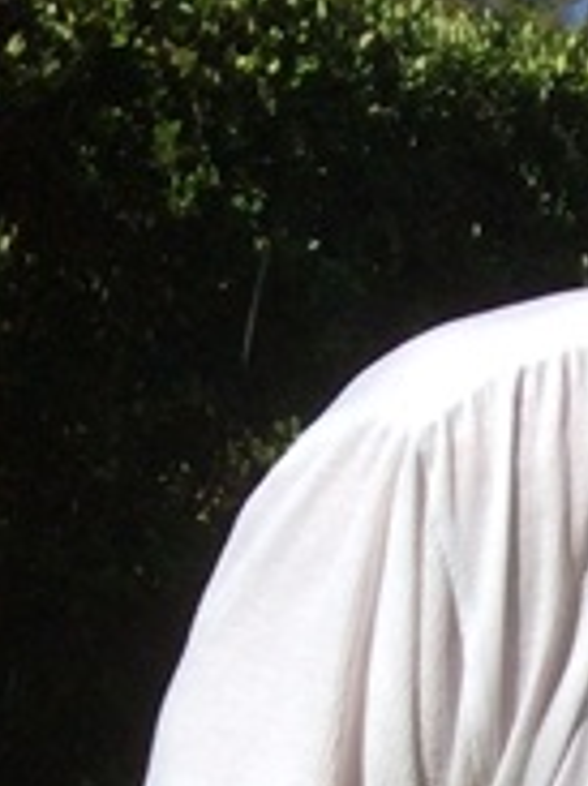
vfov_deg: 13.0
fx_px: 3174
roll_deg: +0.9
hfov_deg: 10.1
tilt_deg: -12.6
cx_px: 1002
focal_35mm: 140
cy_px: 1349
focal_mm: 3.3
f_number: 2.4
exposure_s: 1/2604
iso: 32
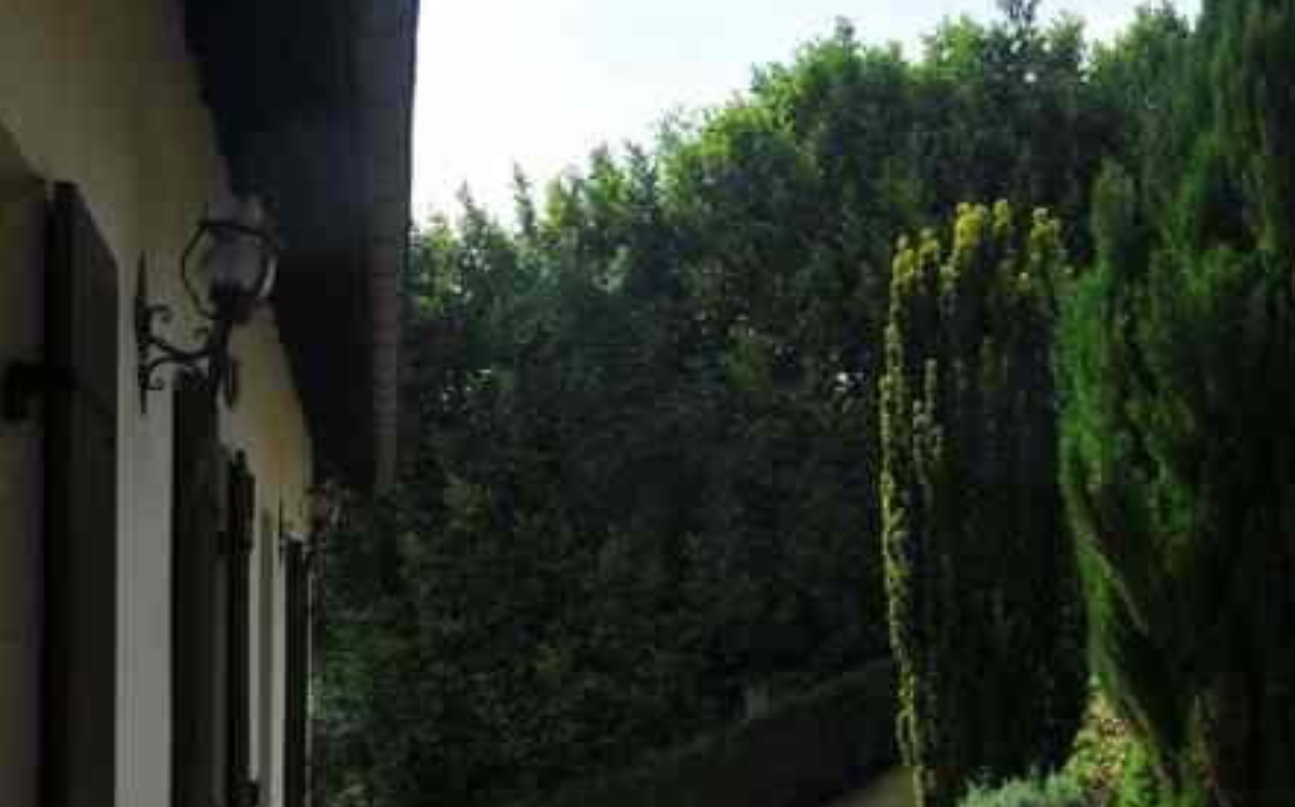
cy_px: 726
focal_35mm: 61
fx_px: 2151
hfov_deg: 33.5
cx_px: 658
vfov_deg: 20.8
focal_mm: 26
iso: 250
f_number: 8
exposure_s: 1/400
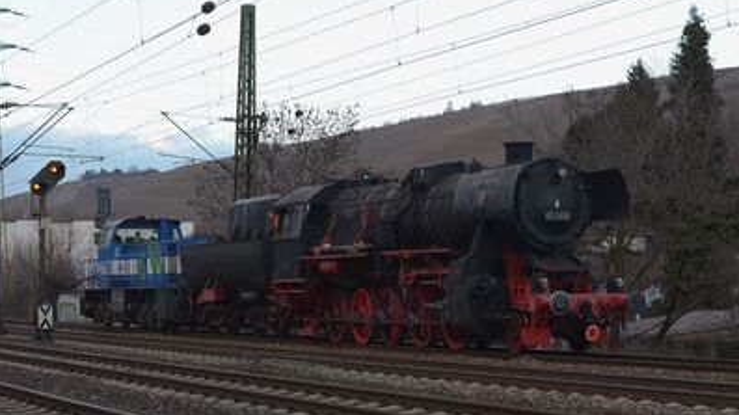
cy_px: 192
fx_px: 1548
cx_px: 369
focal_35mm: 79
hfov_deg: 26.9
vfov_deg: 15.3
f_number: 5
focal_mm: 50
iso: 800
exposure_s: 1/400
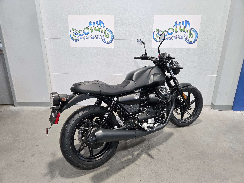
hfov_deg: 73.9
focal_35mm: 23
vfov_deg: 58.9
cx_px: 122
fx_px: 162
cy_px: 92
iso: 400
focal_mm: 5.4
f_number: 1.8
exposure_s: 1/120
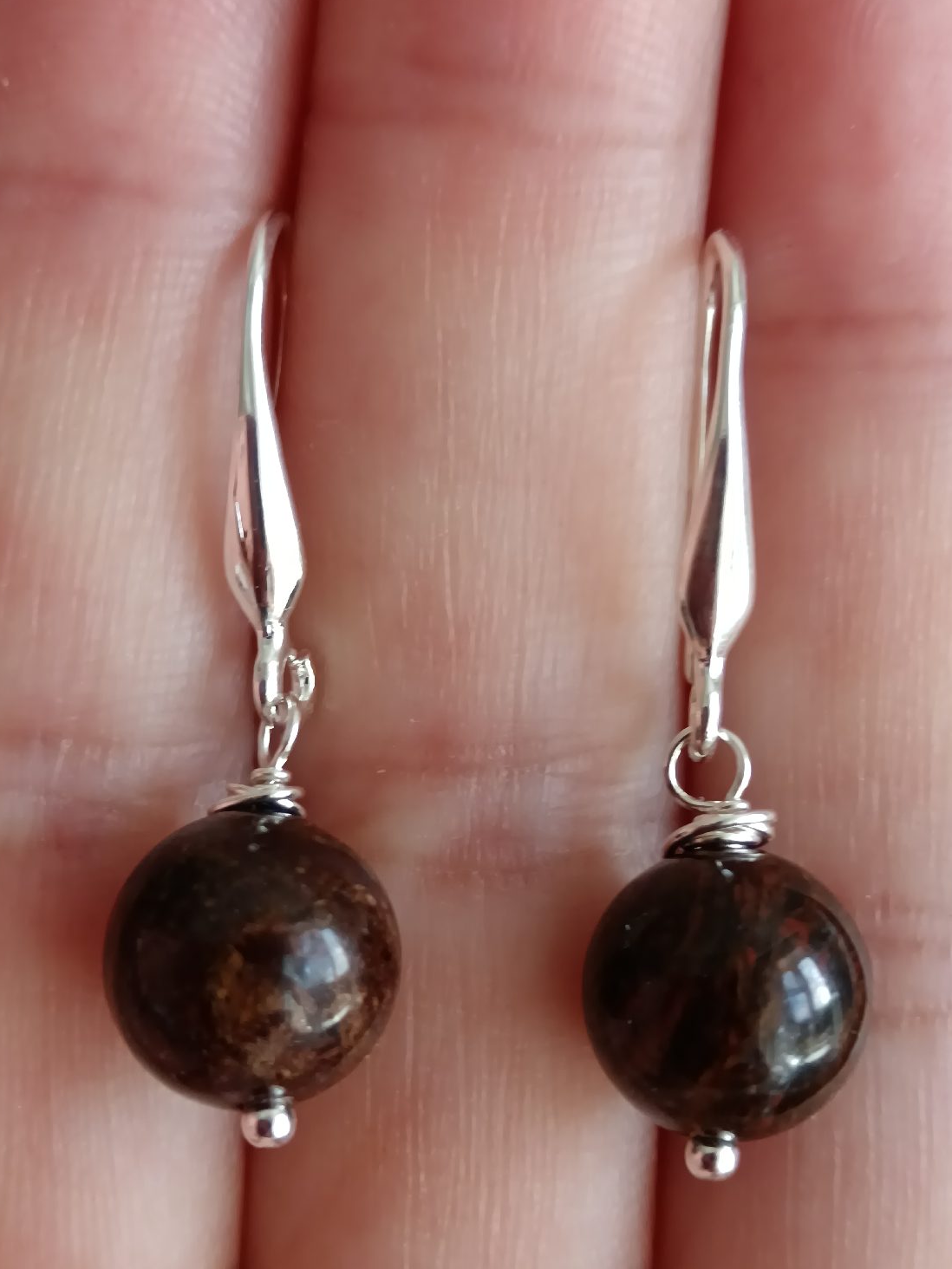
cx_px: 483
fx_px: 2163
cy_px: 674
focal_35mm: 59
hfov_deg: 24.8
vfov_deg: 32.7
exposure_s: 1/100
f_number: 1.9
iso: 157
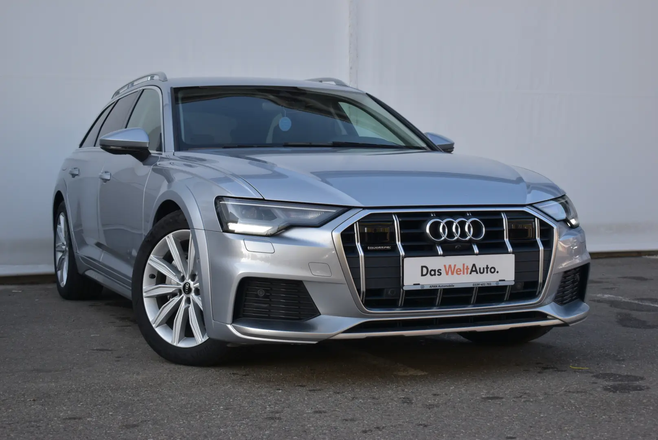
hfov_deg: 35.0
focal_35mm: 57
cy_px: 220
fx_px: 1043
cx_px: 329
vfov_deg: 23.8
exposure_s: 1/250
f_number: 4.8
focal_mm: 38
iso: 200
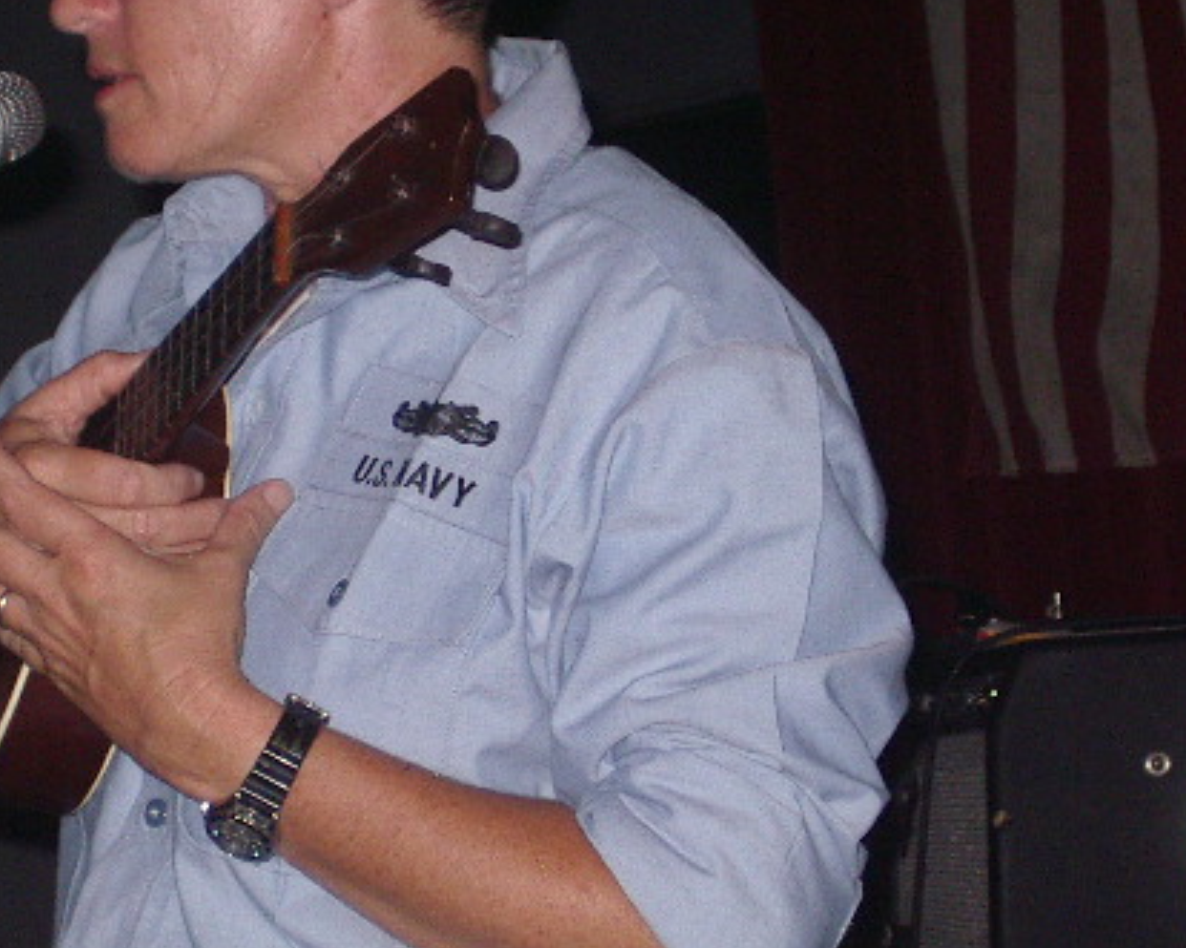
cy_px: 335
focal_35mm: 172
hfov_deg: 11.2
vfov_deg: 9.0
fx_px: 6036
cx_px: 347
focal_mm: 17.4
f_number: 5
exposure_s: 1/125
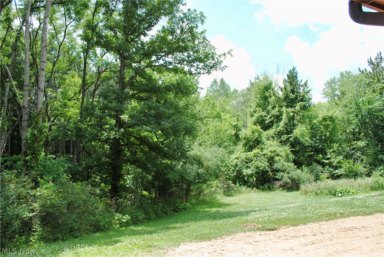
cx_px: 192
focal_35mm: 27
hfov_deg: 67.3
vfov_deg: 48.0
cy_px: 128
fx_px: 288
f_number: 6.3
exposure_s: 1/200
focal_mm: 18
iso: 100
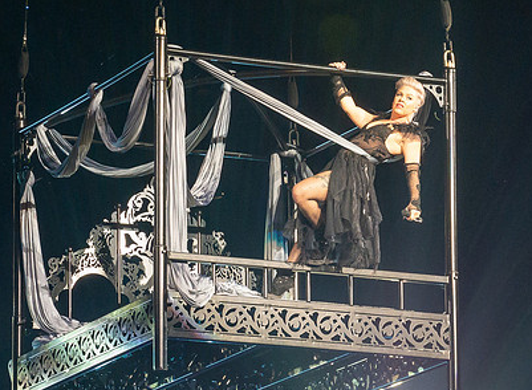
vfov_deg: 5.5
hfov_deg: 7.4
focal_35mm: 268
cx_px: 342
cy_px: 166
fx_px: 4086
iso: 800
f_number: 5.6
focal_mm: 53.1
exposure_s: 1/100
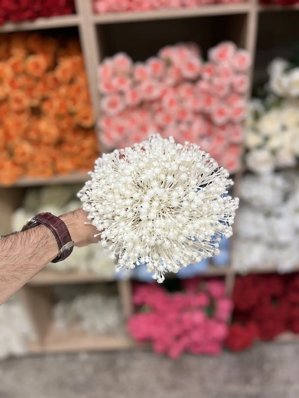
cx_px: 150
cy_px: 199
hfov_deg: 53.1
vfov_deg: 67.3
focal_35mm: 26
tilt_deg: -29.8
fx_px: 299
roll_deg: +3.7
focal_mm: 5.7
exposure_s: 1/108
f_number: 1.5
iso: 32
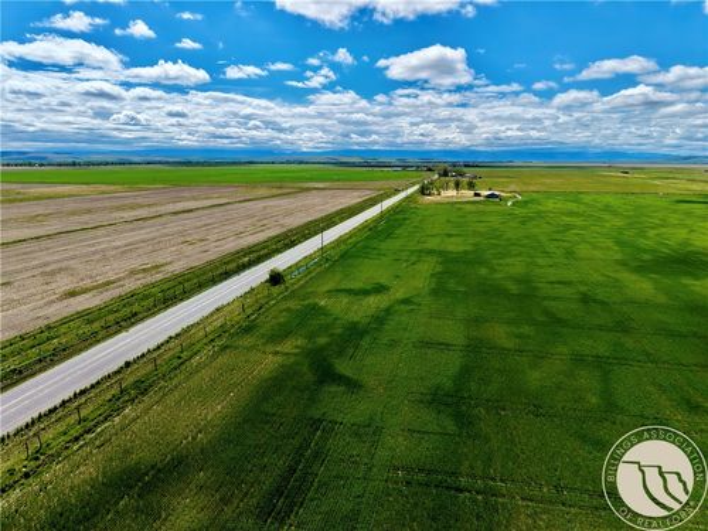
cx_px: 354
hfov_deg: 71.6
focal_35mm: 24
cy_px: 266
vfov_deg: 56.8
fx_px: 491
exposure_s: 1/8000
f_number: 1.8
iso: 290
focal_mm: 8.67
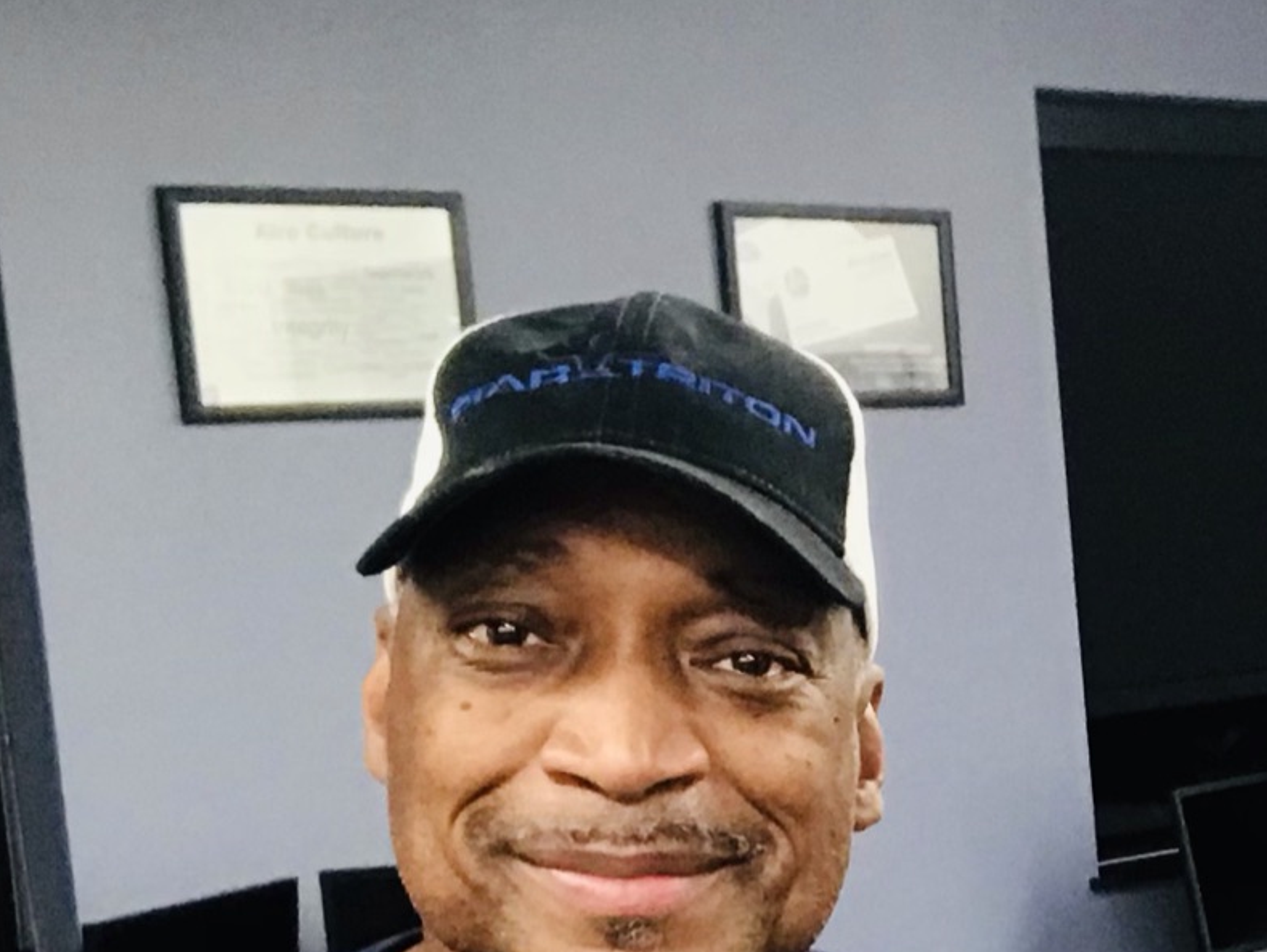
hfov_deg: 21.6
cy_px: 942
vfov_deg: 17.4
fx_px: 3040
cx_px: 1582
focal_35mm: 83
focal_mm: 2.87
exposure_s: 1/30
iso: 80
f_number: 2.2
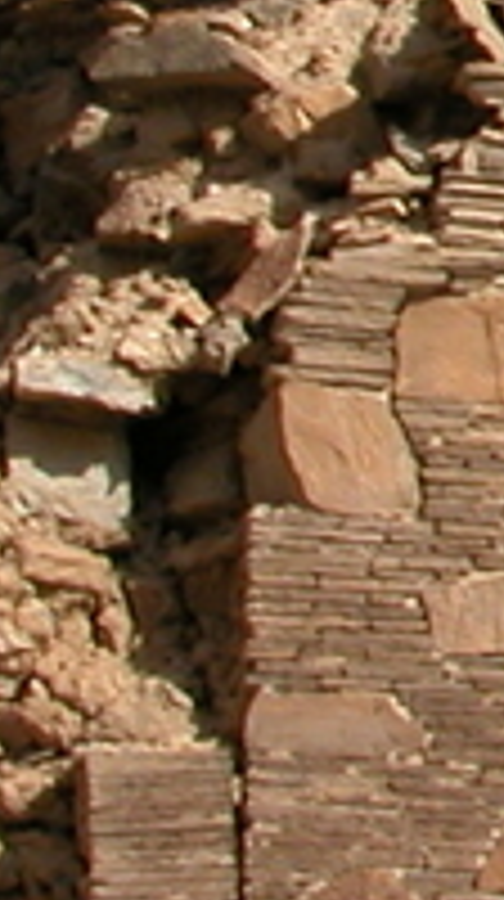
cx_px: 2192
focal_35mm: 267
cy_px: -162
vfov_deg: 8.0
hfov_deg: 4.2
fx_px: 6365
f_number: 6.3
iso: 100
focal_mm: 8.9
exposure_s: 1/370
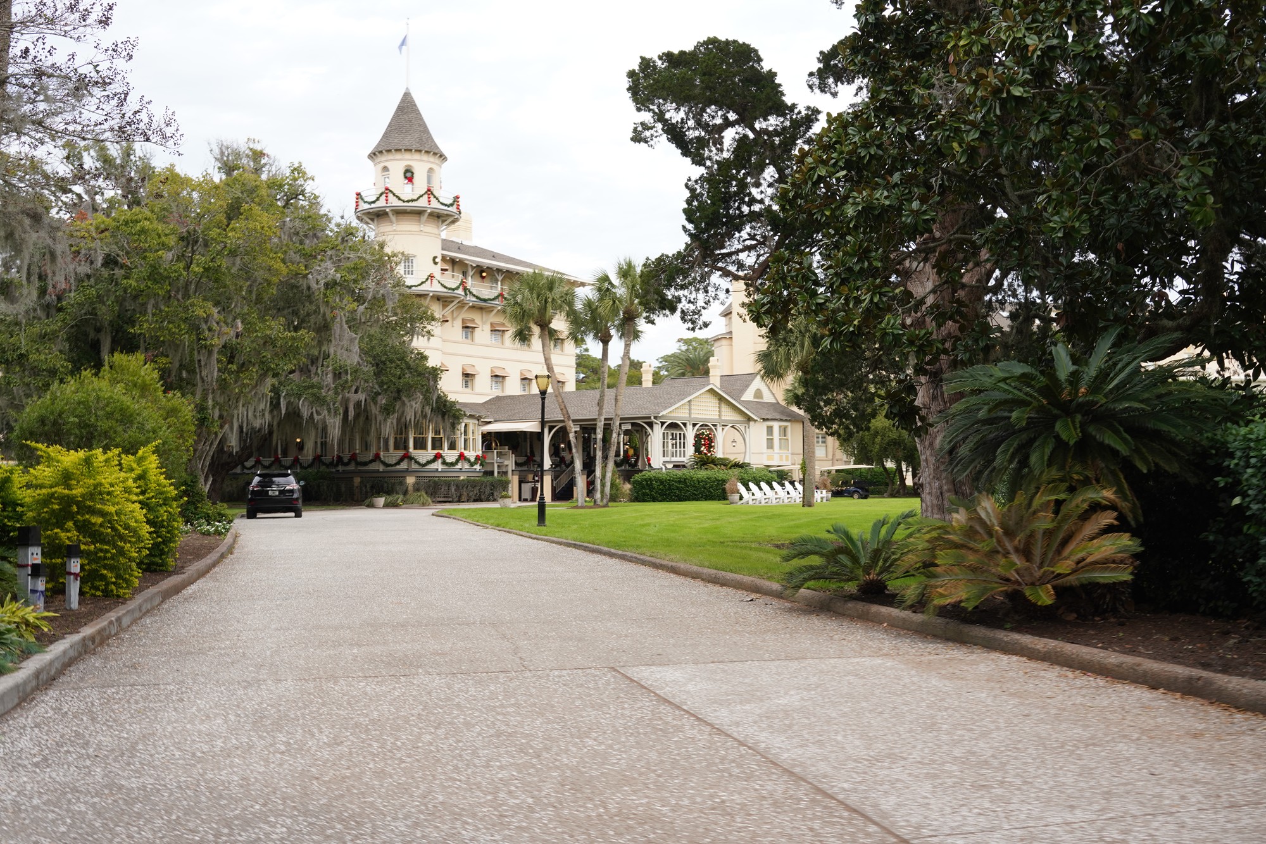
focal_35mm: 39
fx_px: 1372
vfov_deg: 34.2
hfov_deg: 49.5
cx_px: 633
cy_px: 422
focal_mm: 39
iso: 400
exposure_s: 1/80
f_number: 14
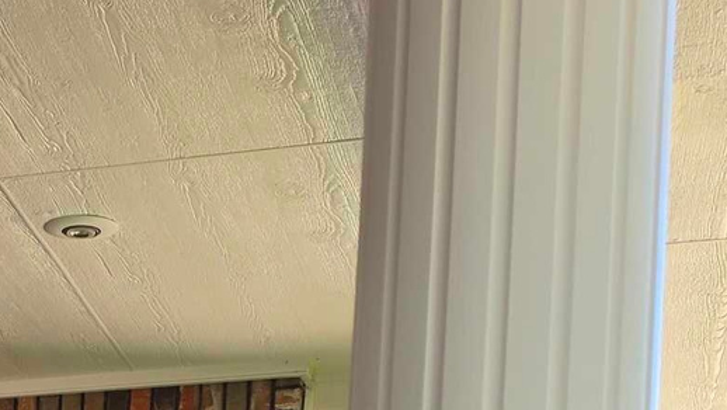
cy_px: 972
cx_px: -286
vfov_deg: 10.6
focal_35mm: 99
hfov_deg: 19.4
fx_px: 1909
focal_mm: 6.5
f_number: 1.4
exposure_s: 1/180
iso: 20
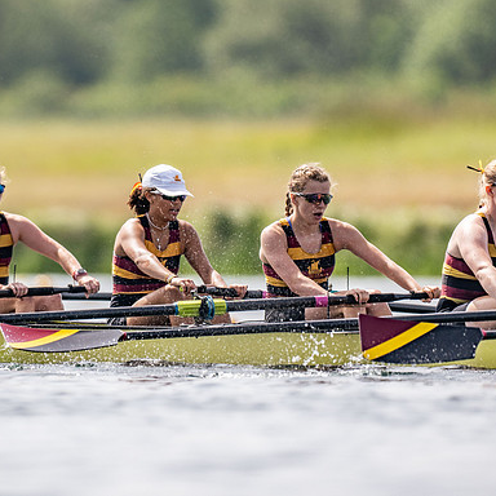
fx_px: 18724
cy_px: 248
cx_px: 136
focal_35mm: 1155
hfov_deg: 1.5
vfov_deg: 1.5
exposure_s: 1/2500
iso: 160
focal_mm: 600
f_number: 4
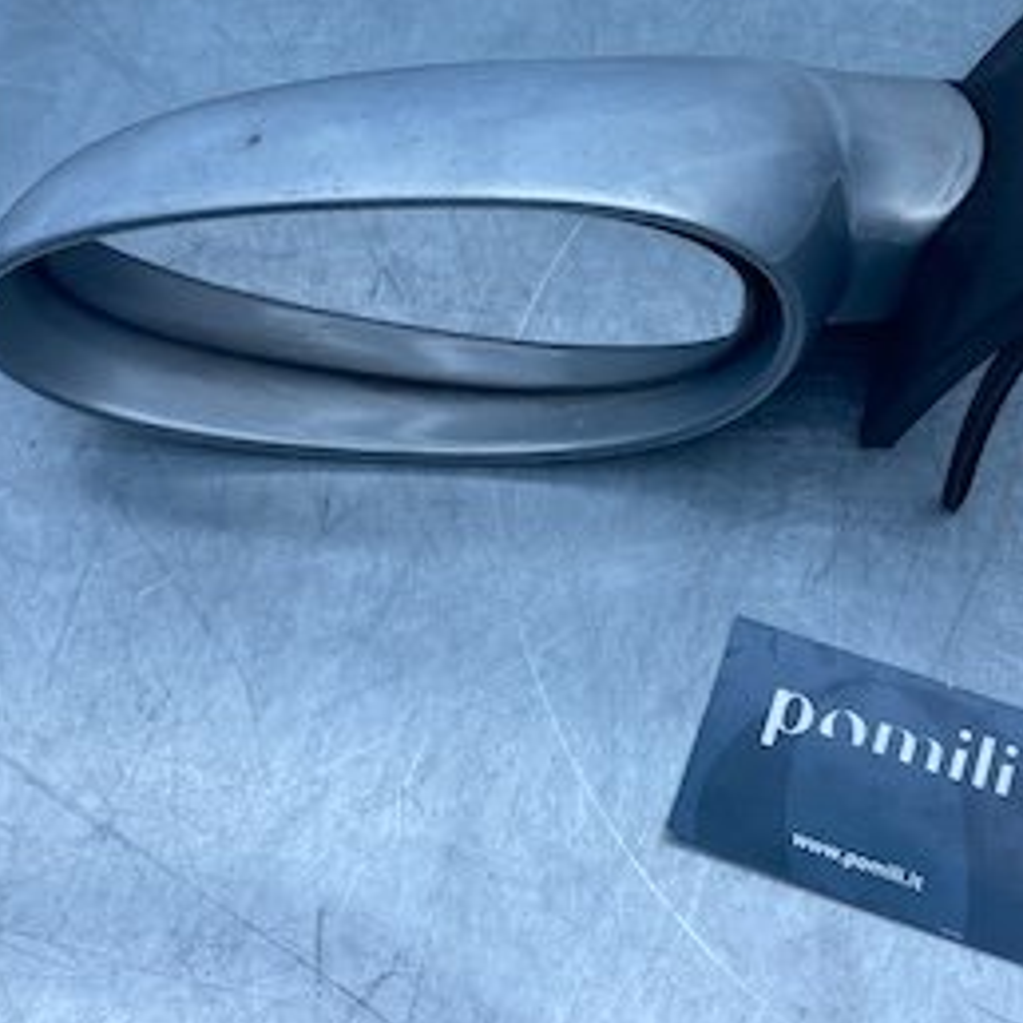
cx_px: 710
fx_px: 1906
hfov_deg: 29.8
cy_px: 151
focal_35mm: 57
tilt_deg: -56.1
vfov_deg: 29.1
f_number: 1.8
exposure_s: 1/1103
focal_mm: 4.25
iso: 32
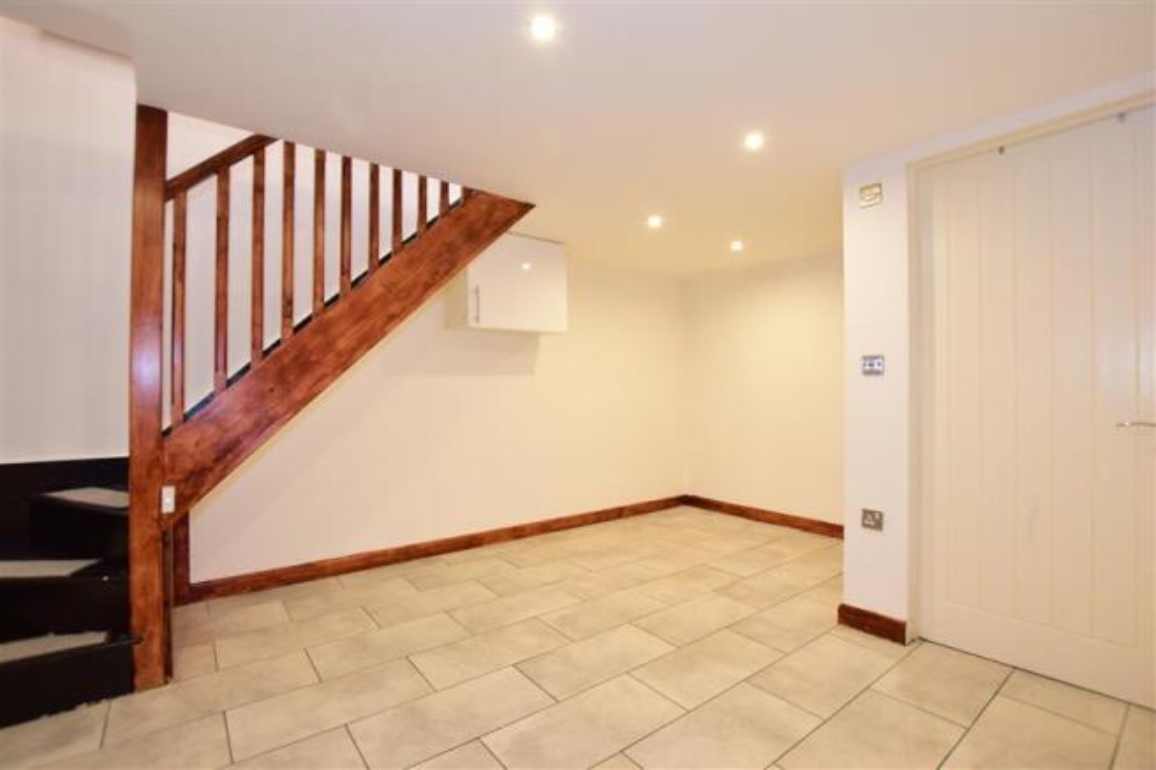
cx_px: 578
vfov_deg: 77.3
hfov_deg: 100.4
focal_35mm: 15
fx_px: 482
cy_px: 385
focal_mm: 10
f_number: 5.6
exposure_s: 1/10
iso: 400
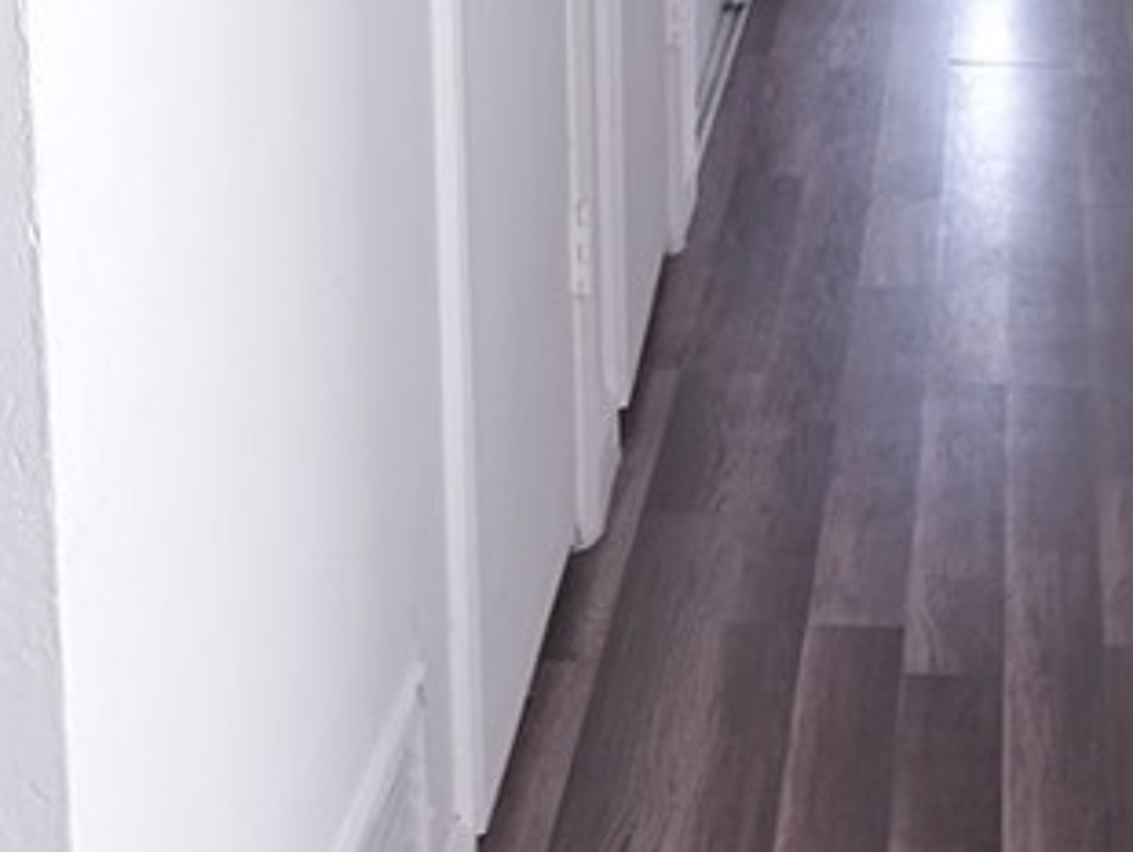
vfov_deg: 15.5
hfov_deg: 21.2
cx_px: 808
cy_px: -166
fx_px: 3014
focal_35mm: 92
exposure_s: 1/13
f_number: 6.3
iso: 125
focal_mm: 29
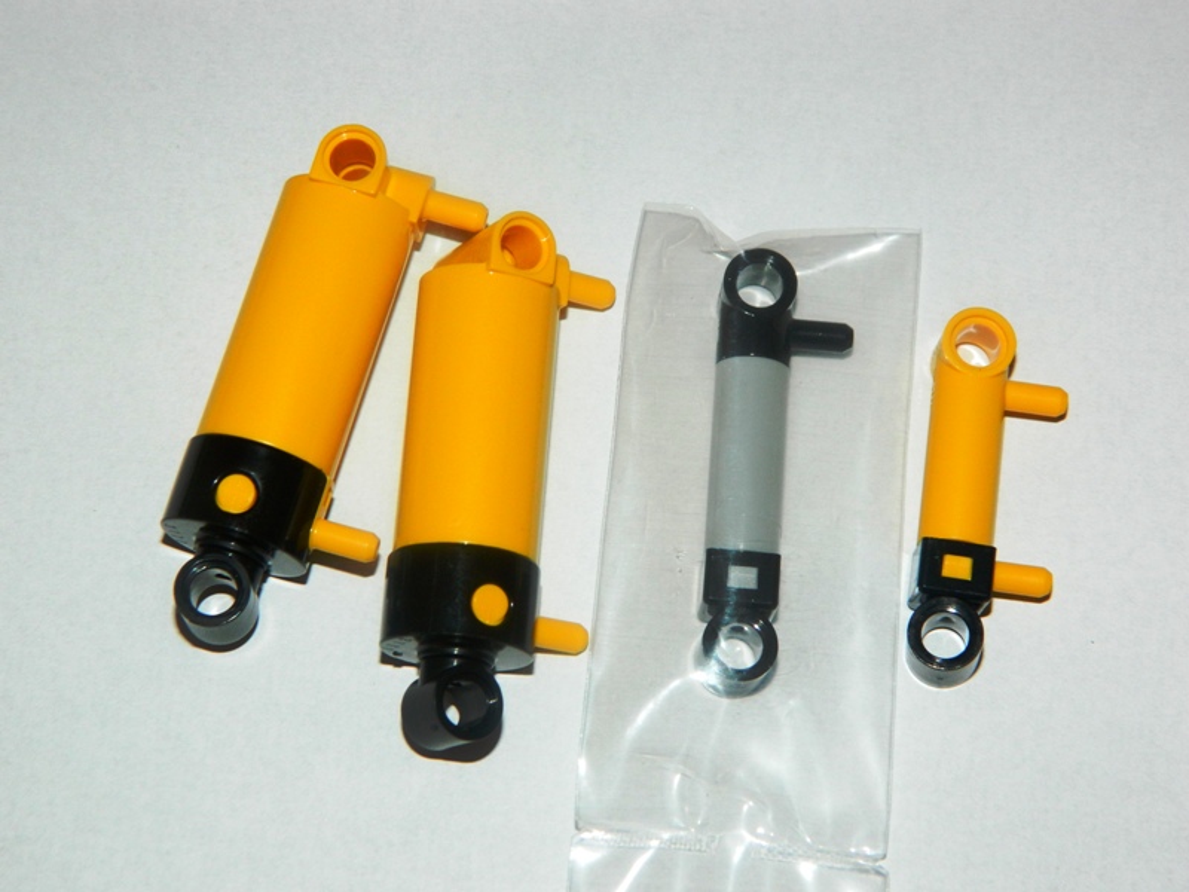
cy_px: 446
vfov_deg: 17.6
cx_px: 594
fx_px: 2885
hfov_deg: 23.3
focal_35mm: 84
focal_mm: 15.1
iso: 200
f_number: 4.2
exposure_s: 1/50
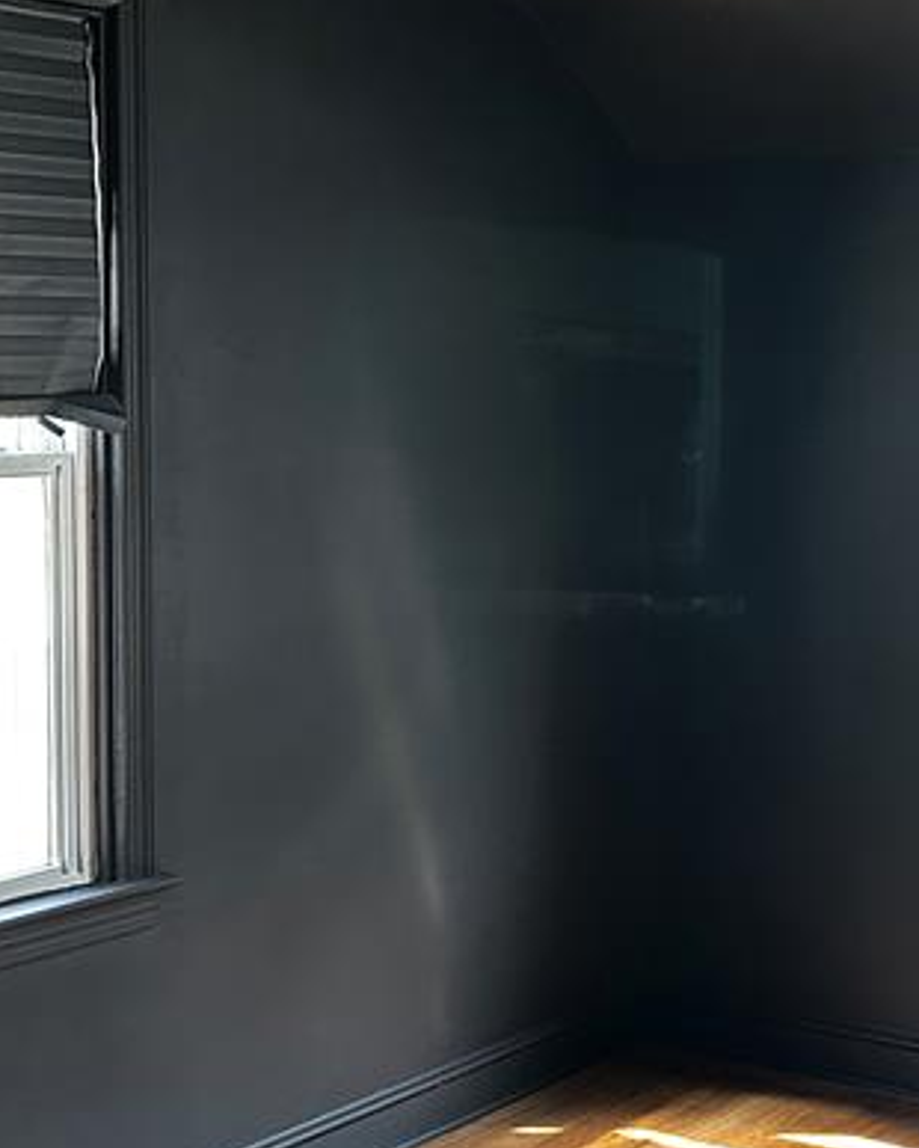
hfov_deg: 23.4
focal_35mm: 62
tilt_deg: -4.1
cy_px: 495
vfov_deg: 30.4
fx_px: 2106
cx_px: 966
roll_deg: -0.3
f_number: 1.78
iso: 400
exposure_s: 1/60
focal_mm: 6.86
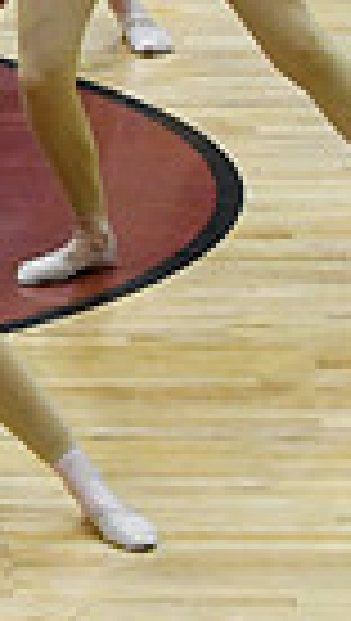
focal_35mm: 567
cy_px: -115
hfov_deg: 2.1
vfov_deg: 3.8
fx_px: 9347
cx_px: -756
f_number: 4
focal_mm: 86
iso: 5000
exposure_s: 1/400
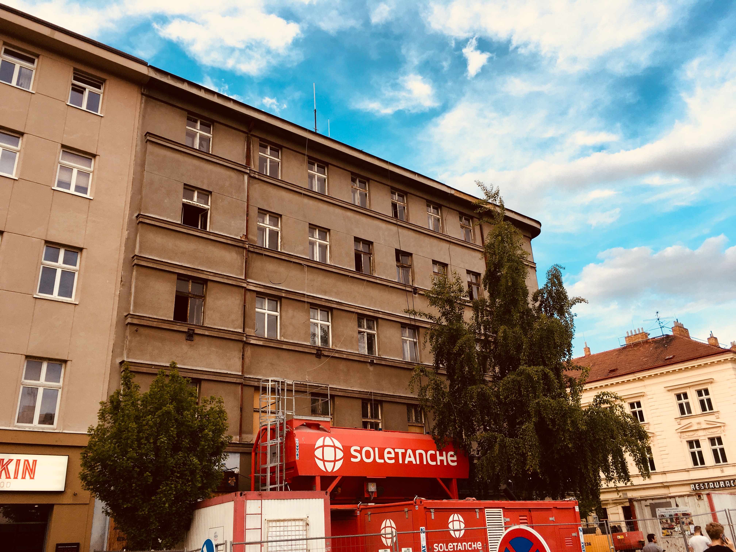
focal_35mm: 29
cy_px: 276
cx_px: 368
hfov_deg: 61.7
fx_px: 617
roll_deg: +3.7
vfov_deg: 48.2
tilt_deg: +22.2
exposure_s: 1/268
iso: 25
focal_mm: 4.15
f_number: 2.2
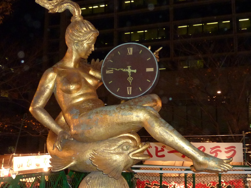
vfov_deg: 32.2
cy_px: 94
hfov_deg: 42.1
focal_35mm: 45
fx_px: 326
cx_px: 126
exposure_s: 1/30
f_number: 3.3
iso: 320
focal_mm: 4.1
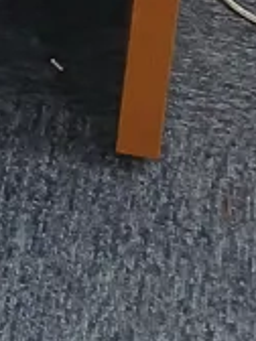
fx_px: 1627
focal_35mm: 165
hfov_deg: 8.4
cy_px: -468
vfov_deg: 10.4
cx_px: -307
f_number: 1.8
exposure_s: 1/50
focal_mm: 3.98
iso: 250
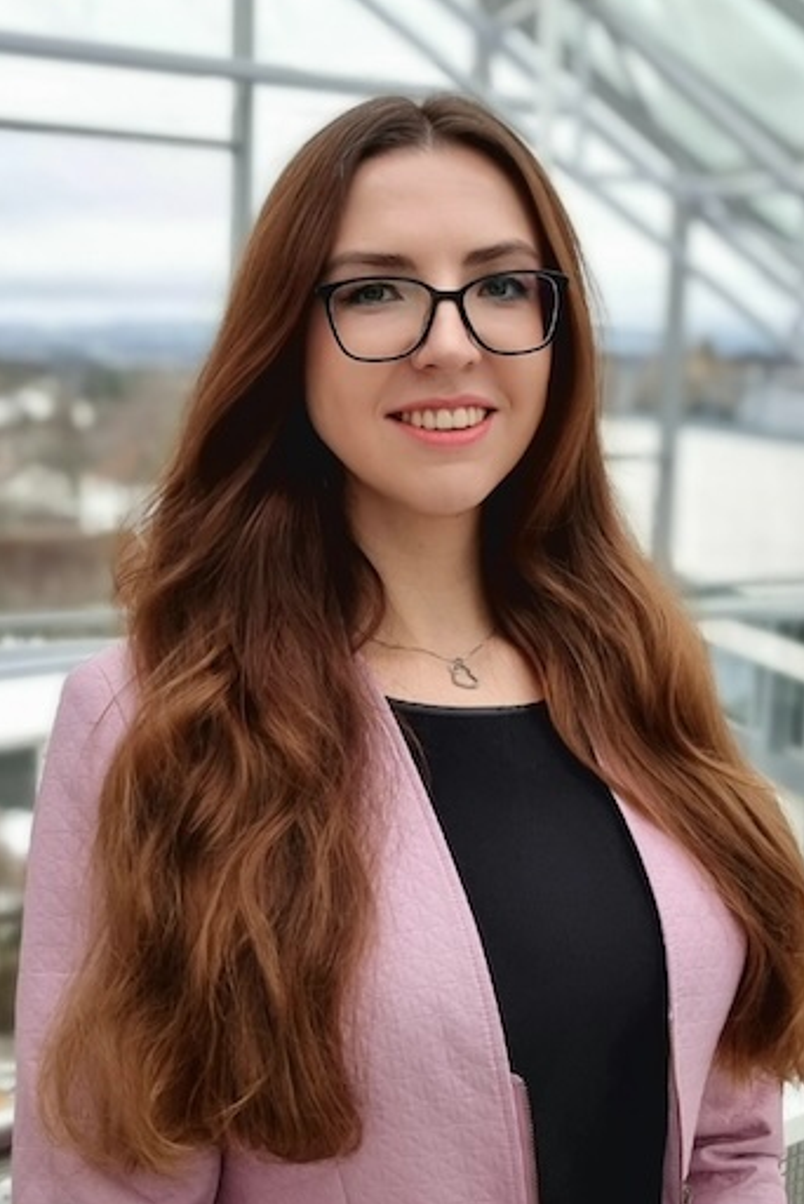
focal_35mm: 26
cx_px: 418
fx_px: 870
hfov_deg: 49.6
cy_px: 597
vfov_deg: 69.4
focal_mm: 6.7
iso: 50
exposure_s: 1/100
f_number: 1.8
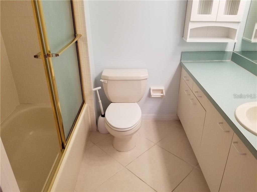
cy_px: 96
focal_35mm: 26
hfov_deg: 67.3
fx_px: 193
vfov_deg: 53.1
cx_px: 128
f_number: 1.7
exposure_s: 1/60
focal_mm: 4.3
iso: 160
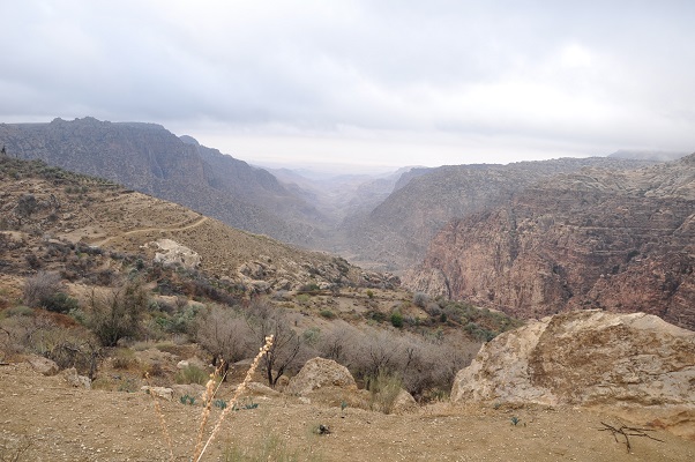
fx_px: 521
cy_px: 231
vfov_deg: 47.8
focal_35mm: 27
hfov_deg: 67.4
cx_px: 348
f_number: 6.3
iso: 200
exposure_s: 1/200
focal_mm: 18
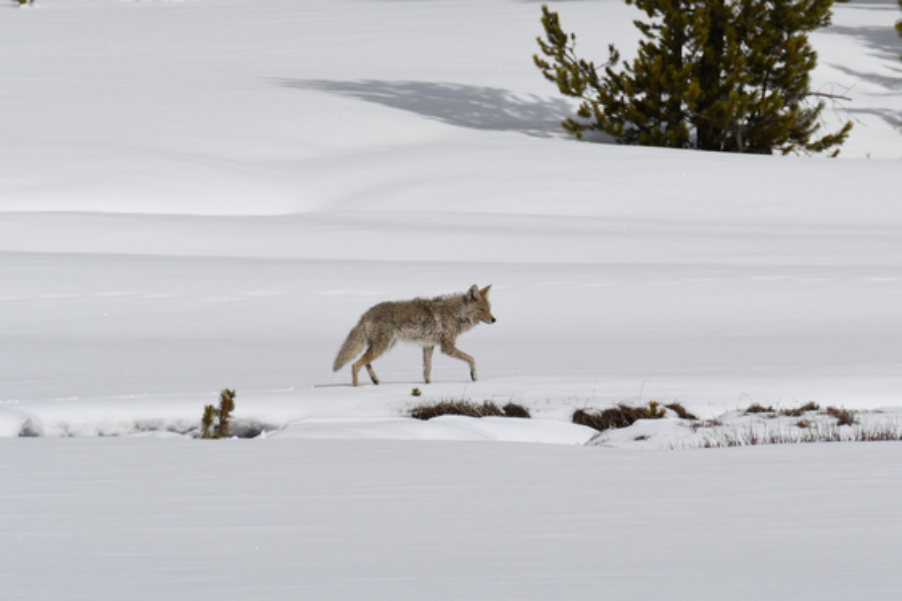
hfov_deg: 2.3
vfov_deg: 1.5
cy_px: 300
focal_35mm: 900
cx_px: 451
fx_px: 22542
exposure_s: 1/1250
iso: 200
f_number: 11
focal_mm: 600
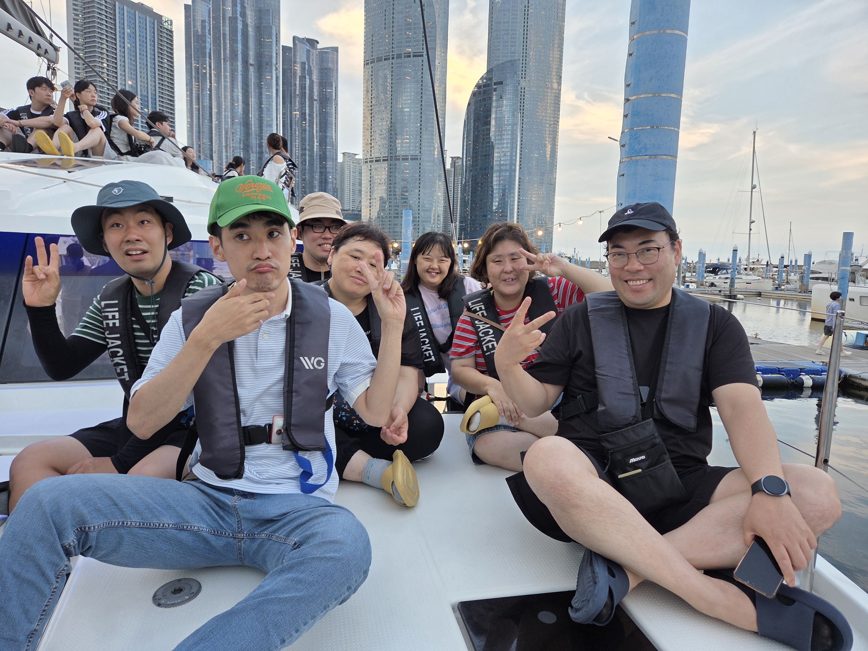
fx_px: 577
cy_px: 326
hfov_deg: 73.9
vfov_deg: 58.9
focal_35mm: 23
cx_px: 434
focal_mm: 5.4
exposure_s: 1/120
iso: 80
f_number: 1.8
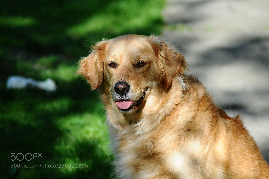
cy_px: 90
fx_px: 1903
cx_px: 134
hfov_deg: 8.1
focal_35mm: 255
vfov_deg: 5.4
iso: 250
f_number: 4.8
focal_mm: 170
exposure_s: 1/640
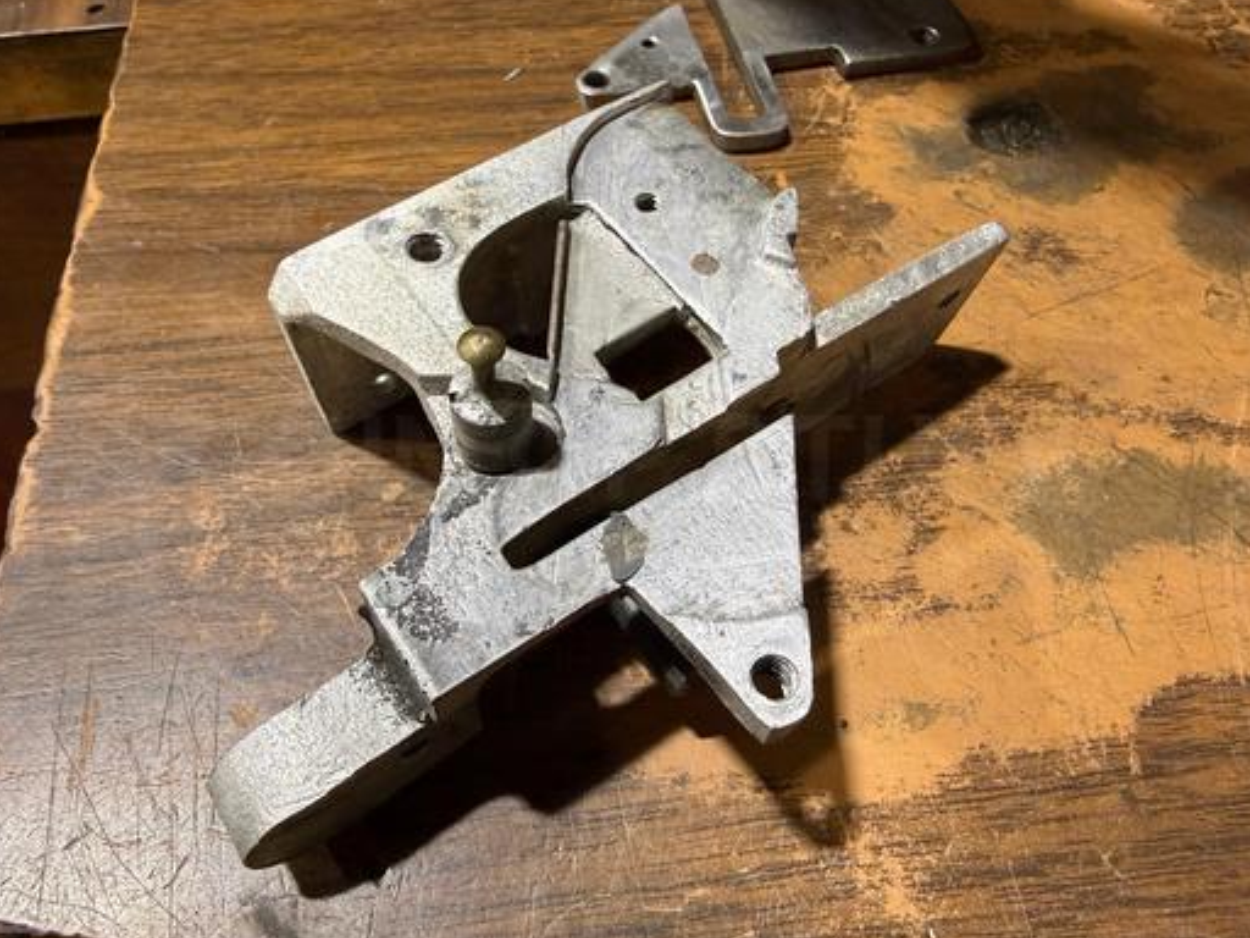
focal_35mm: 25
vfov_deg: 54.9
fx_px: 903
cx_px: 636
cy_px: 457
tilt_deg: -58.8
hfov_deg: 69.4
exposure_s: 1/60
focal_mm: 2.22
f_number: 2.2
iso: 250
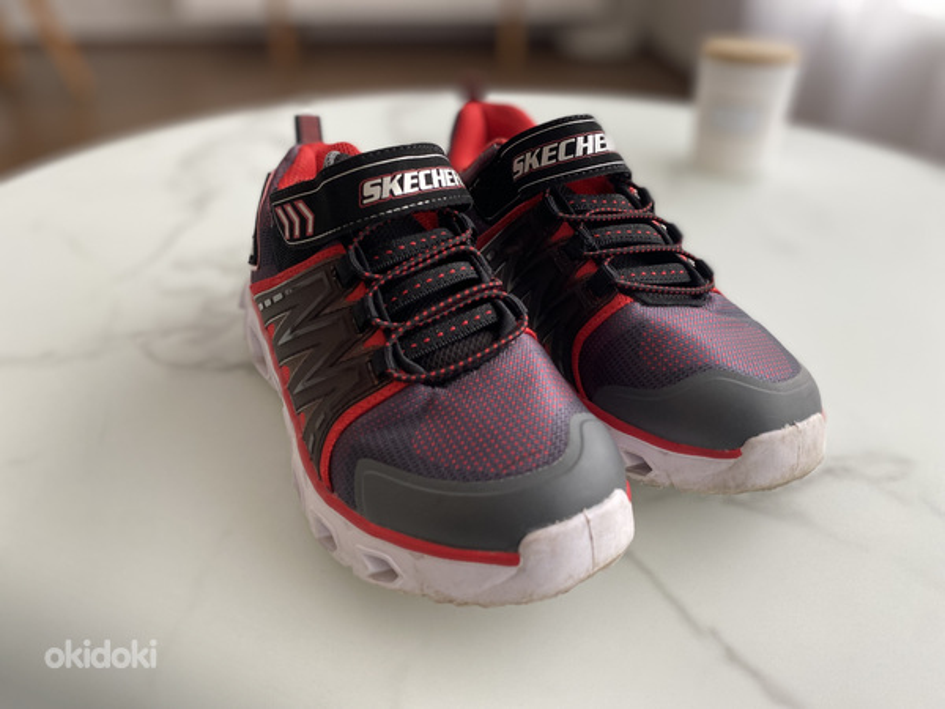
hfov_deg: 67.3
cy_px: 354
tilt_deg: -33.3
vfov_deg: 53.1
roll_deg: +0.5
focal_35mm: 26
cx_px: 472
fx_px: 710
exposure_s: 1/60
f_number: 1.8
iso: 160
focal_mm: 4.25
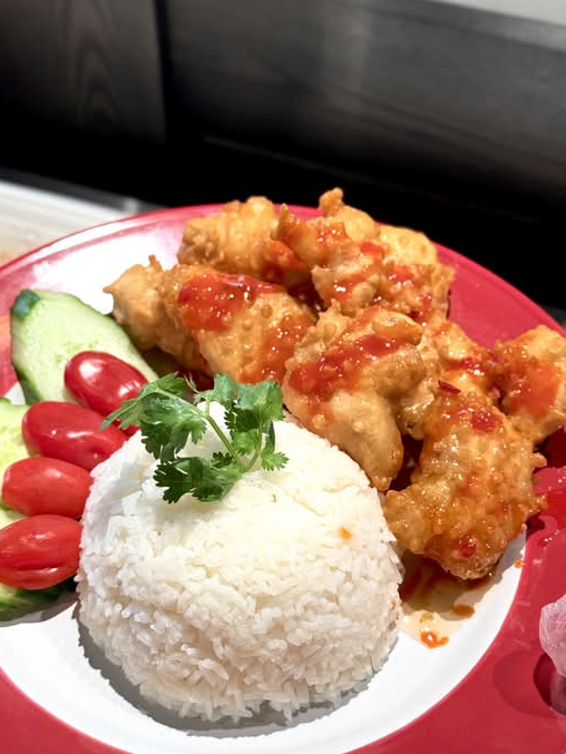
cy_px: 360
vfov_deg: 36.8
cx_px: 275
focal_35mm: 52
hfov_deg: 28.0
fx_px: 1133
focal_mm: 6.76
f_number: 1.78
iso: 50
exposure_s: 1/60
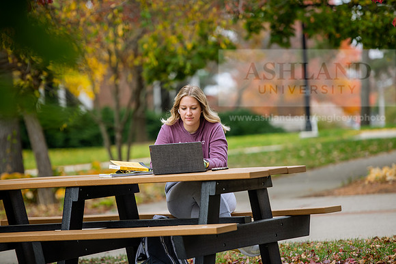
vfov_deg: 7.4
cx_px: 198
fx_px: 2035
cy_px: 132
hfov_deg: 11.1
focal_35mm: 185
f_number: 3.2
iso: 160
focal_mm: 185
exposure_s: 1/320
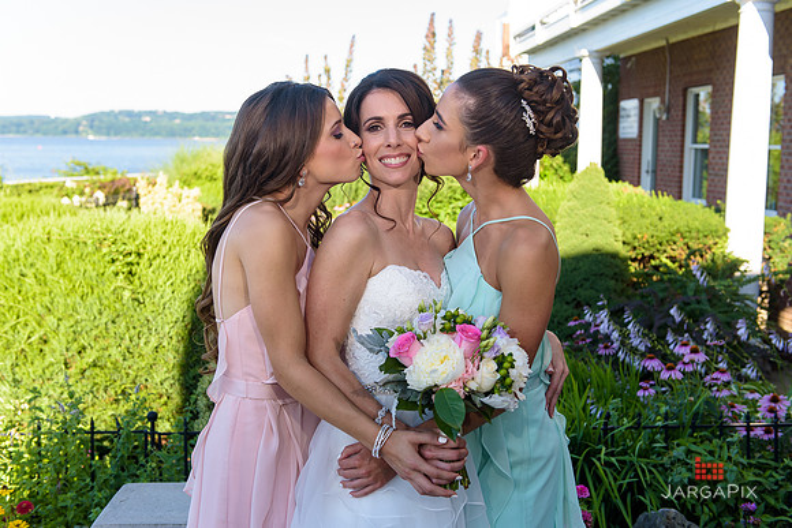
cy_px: 264
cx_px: 396
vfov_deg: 29.9
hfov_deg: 43.6
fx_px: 990
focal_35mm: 45
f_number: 4
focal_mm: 45
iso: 200
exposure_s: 1/250
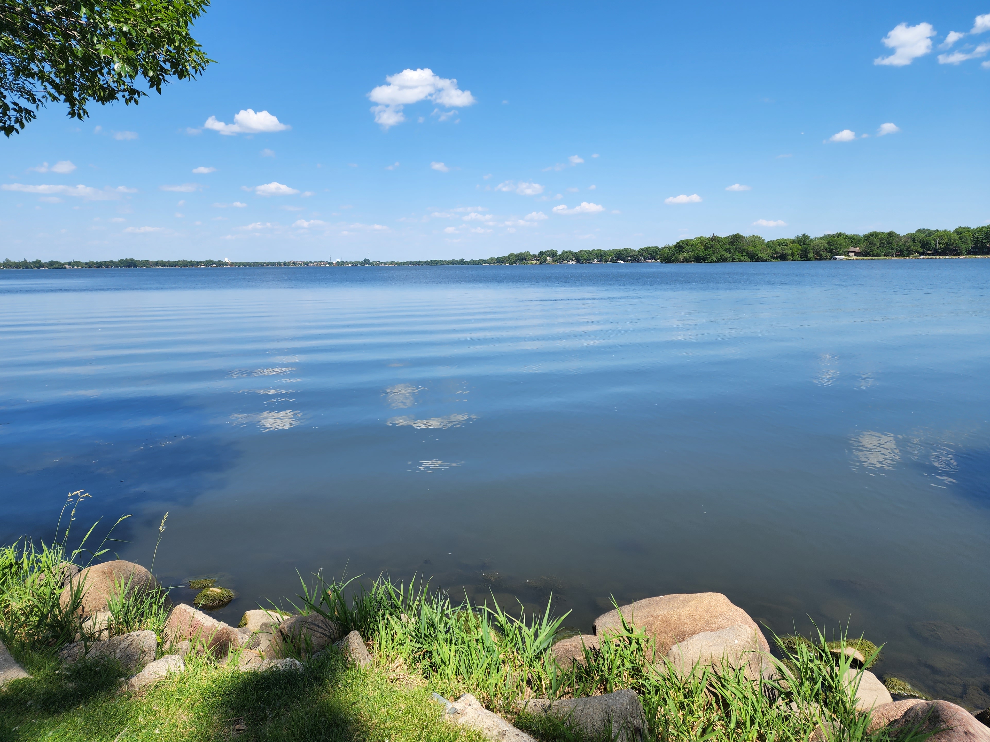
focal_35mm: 24
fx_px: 686
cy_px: 377
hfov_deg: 71.6
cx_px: 483
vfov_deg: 56.8
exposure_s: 1/838
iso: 12
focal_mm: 6.4
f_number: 1.8
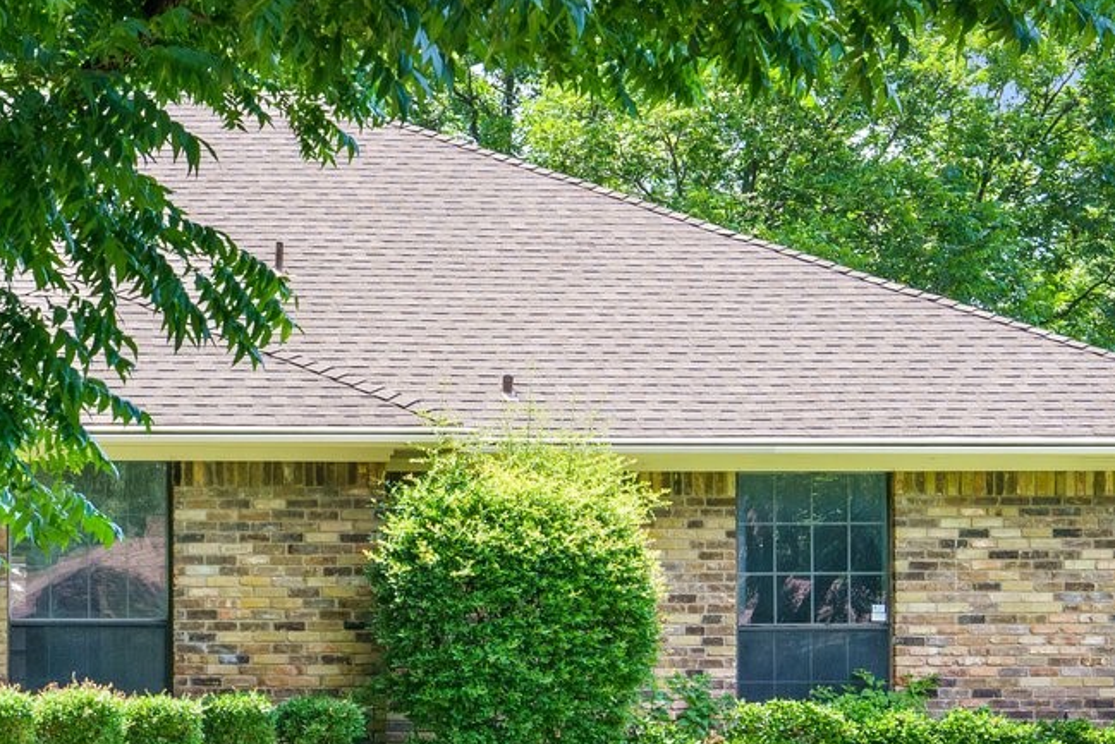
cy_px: 445
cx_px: -371
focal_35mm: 104
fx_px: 3207
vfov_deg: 13.2
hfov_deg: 18.3
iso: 800
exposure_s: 1/160
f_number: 6.3
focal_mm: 32.8
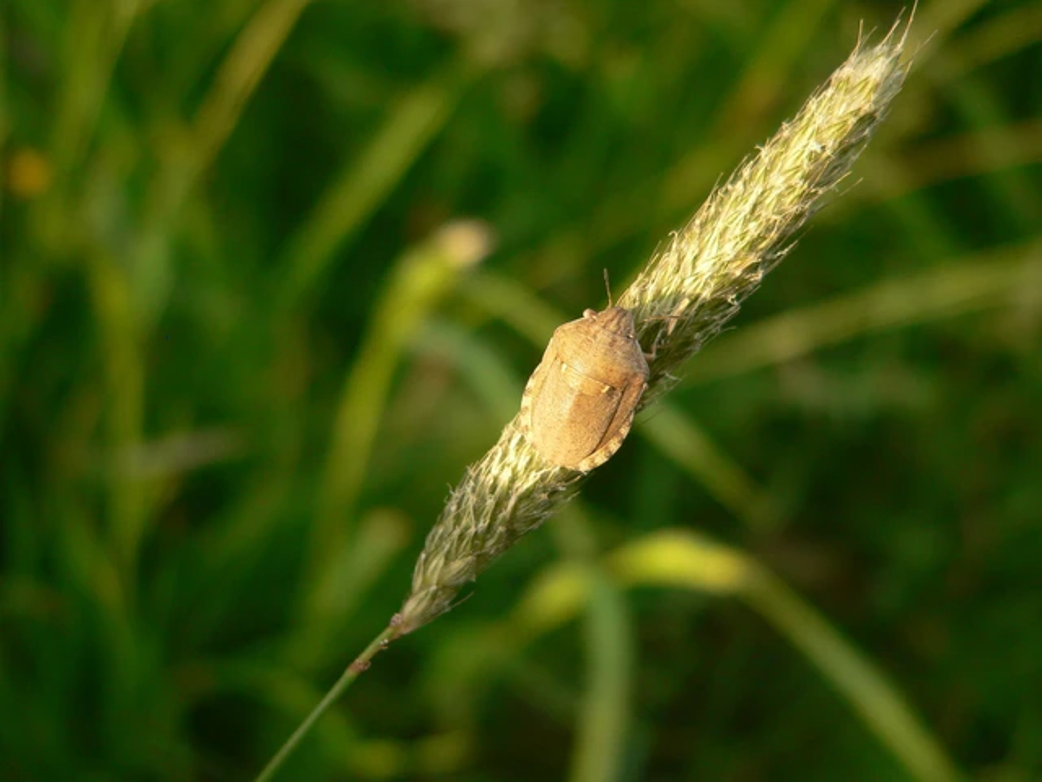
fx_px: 1806
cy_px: 391
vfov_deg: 24.4
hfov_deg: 32.2
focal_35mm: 60
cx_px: 521
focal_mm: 9.9
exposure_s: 1/160
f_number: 2.8
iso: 100
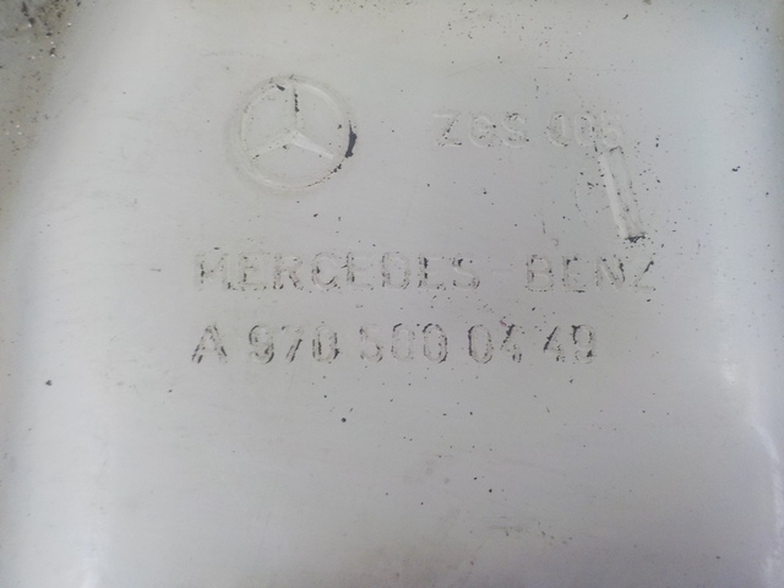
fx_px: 679
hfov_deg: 60.0
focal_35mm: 30
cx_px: 392
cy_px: 294
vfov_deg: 46.8
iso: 400
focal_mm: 4.1
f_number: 3.3
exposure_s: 1/25
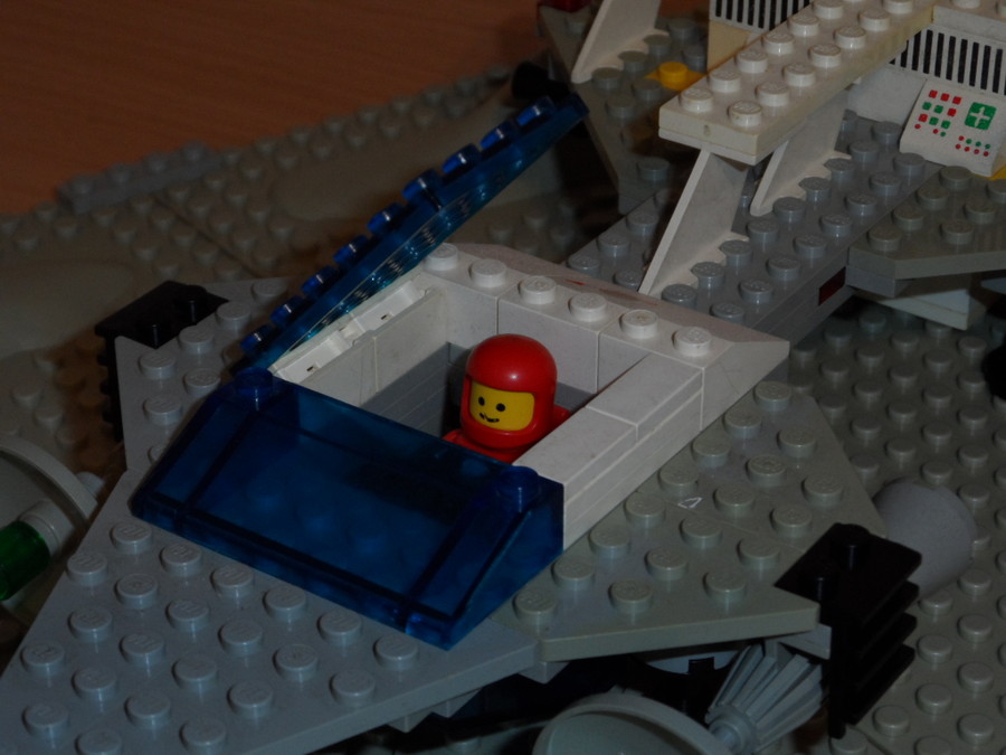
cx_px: 503
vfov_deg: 16.8
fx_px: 2557
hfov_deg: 22.3
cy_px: 378
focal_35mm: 88
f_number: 4.5
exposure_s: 1/10
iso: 400
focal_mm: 14.3
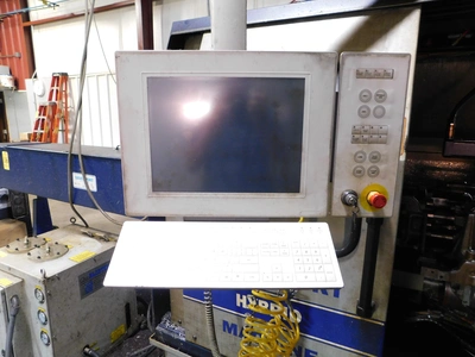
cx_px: 238
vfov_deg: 58.9
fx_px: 316
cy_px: 178
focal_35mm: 23
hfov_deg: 73.9
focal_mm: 4
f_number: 3
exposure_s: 1/10
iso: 400
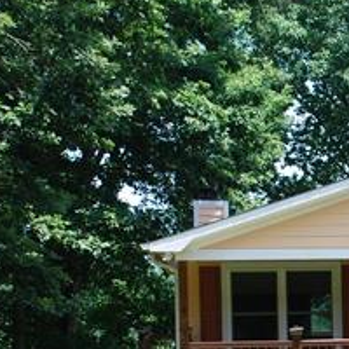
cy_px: 321
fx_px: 1768
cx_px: 534
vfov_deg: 11.2
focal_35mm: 155
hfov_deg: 10.8
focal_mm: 38
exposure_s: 1/125
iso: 100
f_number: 5.6
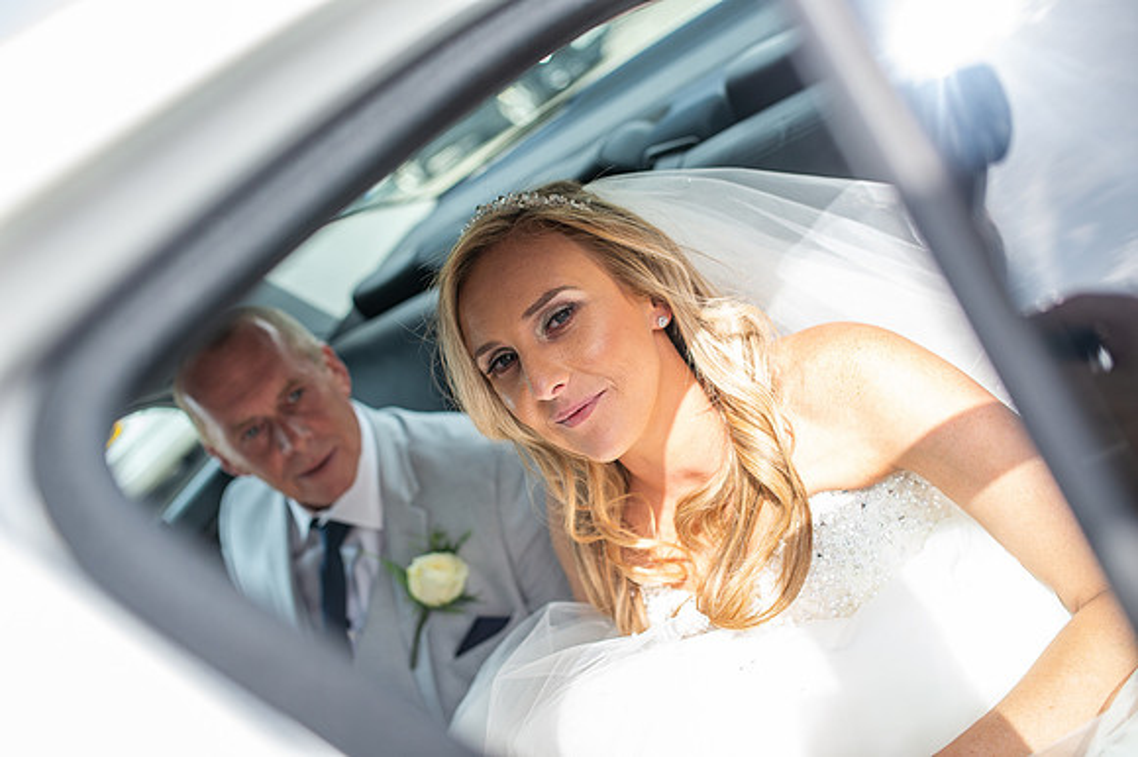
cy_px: 378
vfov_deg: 37.8
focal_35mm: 35
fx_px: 1106
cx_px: 569
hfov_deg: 54.5
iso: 100
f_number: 2.8
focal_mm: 35
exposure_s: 1/500
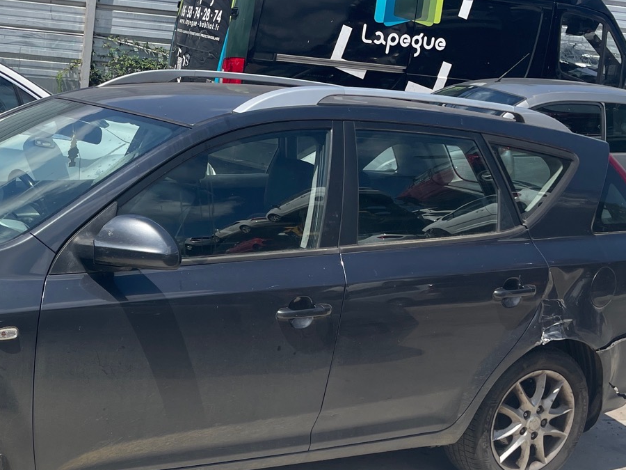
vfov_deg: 27.8
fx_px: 940
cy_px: 327
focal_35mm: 52
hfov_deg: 35.0
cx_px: 77
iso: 32
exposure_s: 1/4292
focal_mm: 4.2
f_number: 1.6
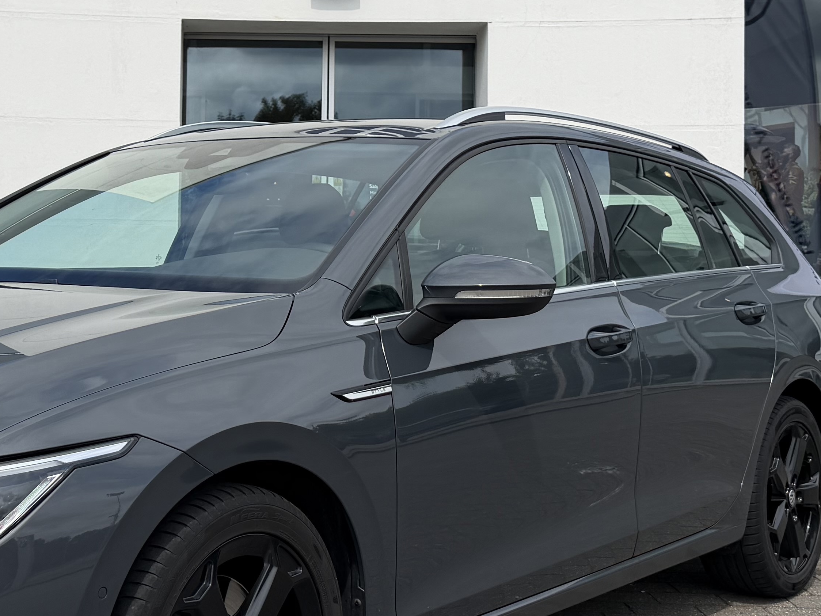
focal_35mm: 61
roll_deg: -0.9
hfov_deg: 31.3
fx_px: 1447
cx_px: 240
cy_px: 213
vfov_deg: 23.9
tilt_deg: +2.9
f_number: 1.78
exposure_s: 1/5319
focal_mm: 6.76
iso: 80
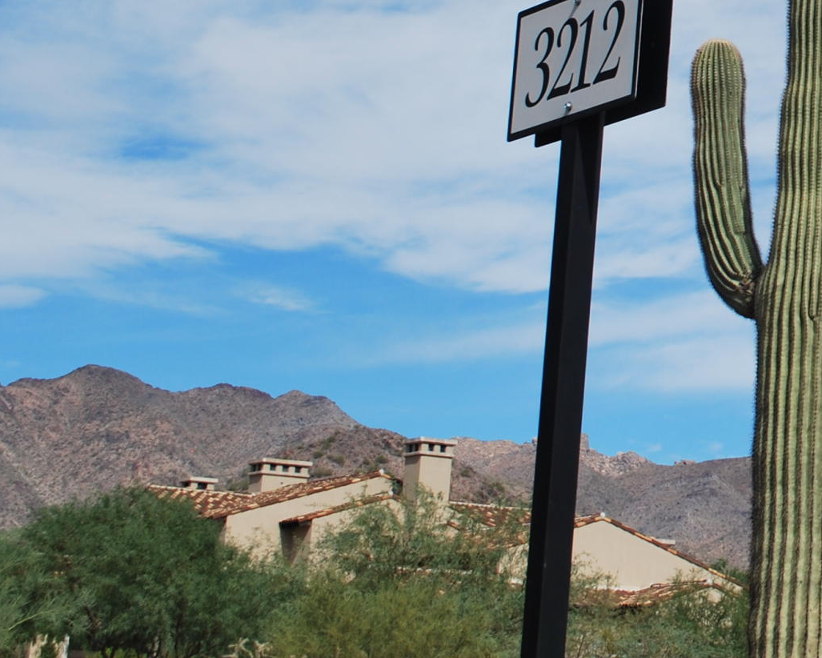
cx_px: 1127
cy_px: -62
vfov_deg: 14.1
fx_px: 2604
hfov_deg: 16.7
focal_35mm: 107
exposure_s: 1/320
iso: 100
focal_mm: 26
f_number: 9
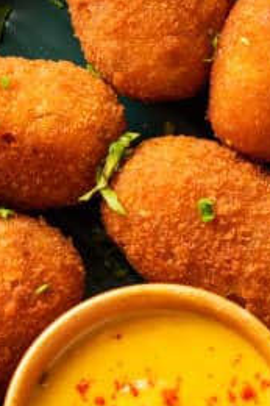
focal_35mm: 266
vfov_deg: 7.7
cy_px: 96
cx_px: 217
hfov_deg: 5.2
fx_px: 2996
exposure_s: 1/125
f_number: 5
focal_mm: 60
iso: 100
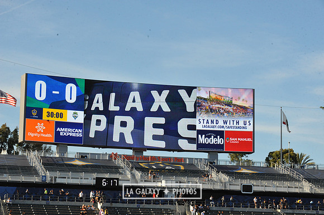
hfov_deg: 19.5
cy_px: 108
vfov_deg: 13.0
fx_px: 944
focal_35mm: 105
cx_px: 162
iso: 1600
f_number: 16
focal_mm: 105
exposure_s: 1/1000
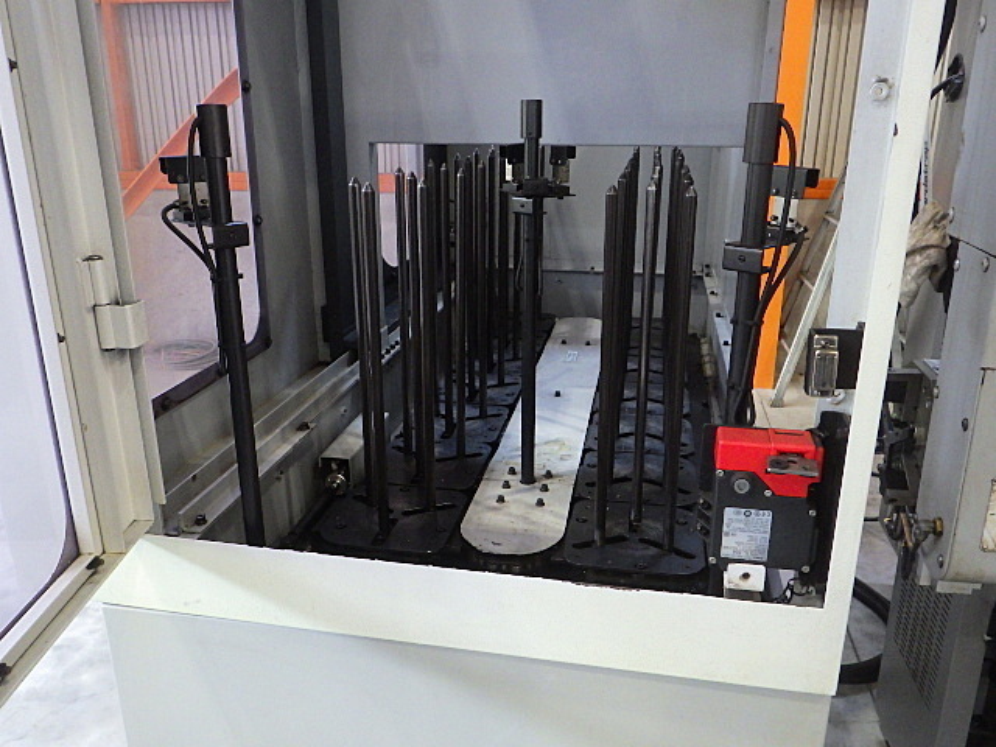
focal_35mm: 28
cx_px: 498
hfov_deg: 63.4
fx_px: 806
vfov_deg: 49.7
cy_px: 374
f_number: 3.5
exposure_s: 1/45
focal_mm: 5
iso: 1000
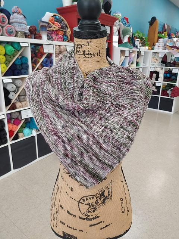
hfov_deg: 54.9
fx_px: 172
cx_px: 90
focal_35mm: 25
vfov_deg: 69.4
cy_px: 120
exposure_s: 1/60
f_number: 1.5
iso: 100
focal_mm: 4.23
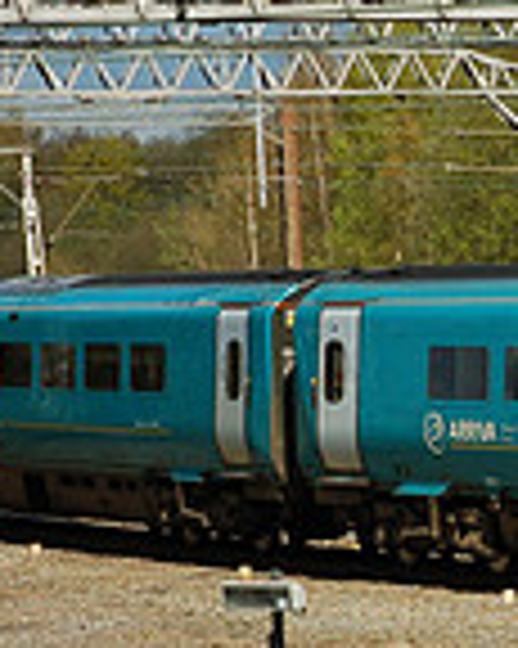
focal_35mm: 249
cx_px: 1252
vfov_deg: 7.8
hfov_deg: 6.0
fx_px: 4777
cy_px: 486
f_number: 9
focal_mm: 44
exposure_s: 1/320
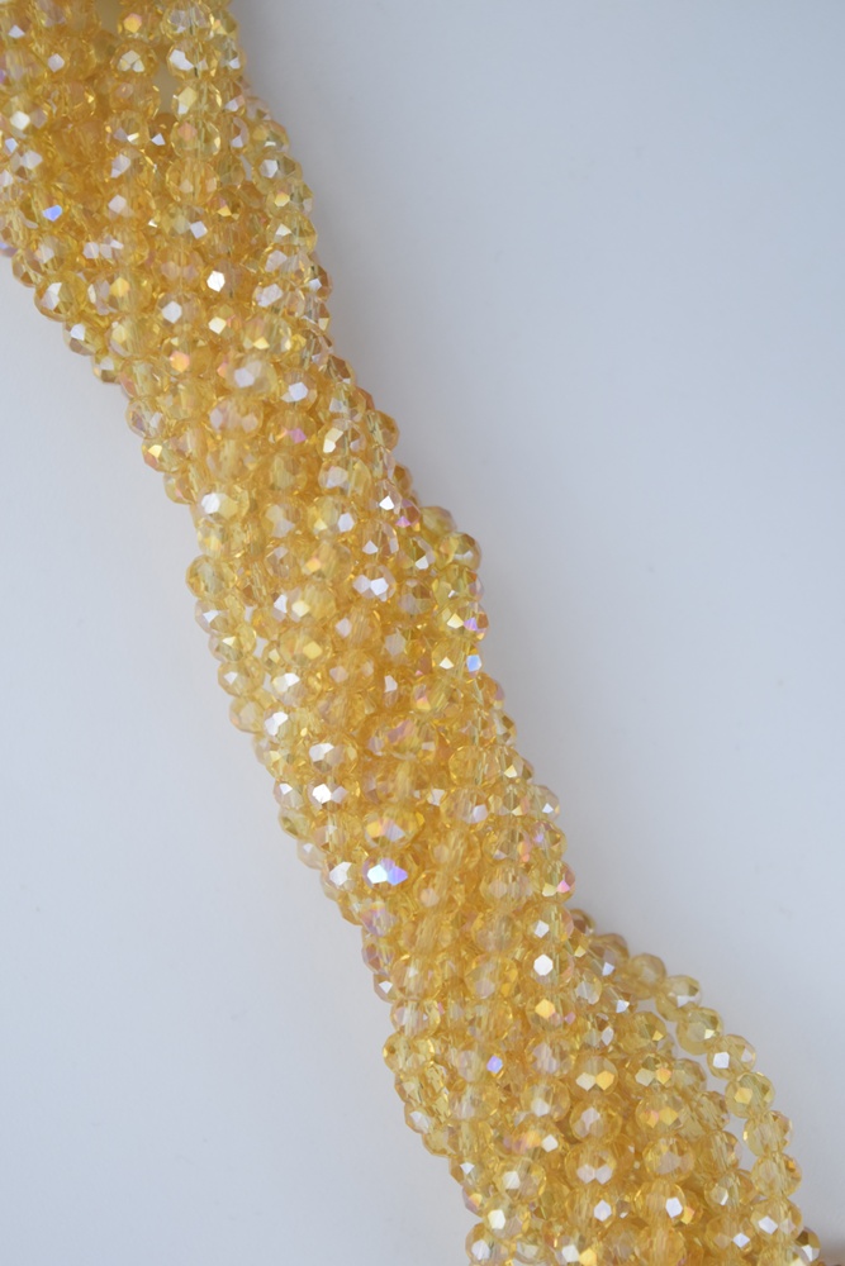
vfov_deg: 24.6
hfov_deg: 16.6
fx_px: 2903
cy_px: 633
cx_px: 422
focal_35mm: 82
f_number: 5.6
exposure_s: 1/160
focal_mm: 55
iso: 400
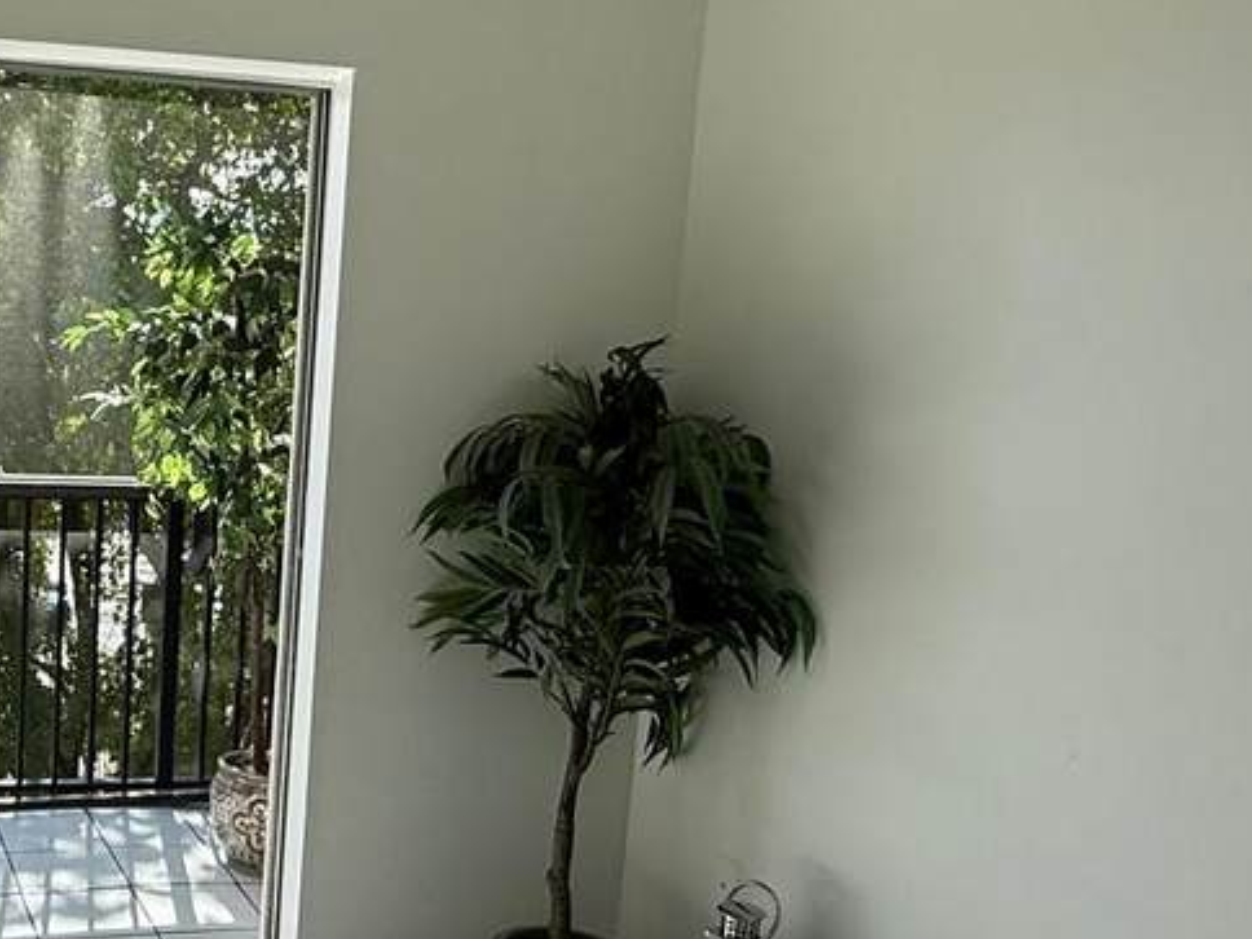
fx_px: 1338
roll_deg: -2.6
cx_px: 88
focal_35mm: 37
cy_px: 569
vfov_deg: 38.5
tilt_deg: -7.4
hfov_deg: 44.8
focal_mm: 2.22
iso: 64
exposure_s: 1/638
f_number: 2.2
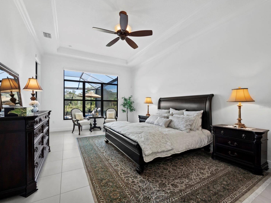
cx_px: 131
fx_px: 117
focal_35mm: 15
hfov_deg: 98.1
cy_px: 107
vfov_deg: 81.7
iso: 1250
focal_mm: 7
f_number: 9
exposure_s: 1/10
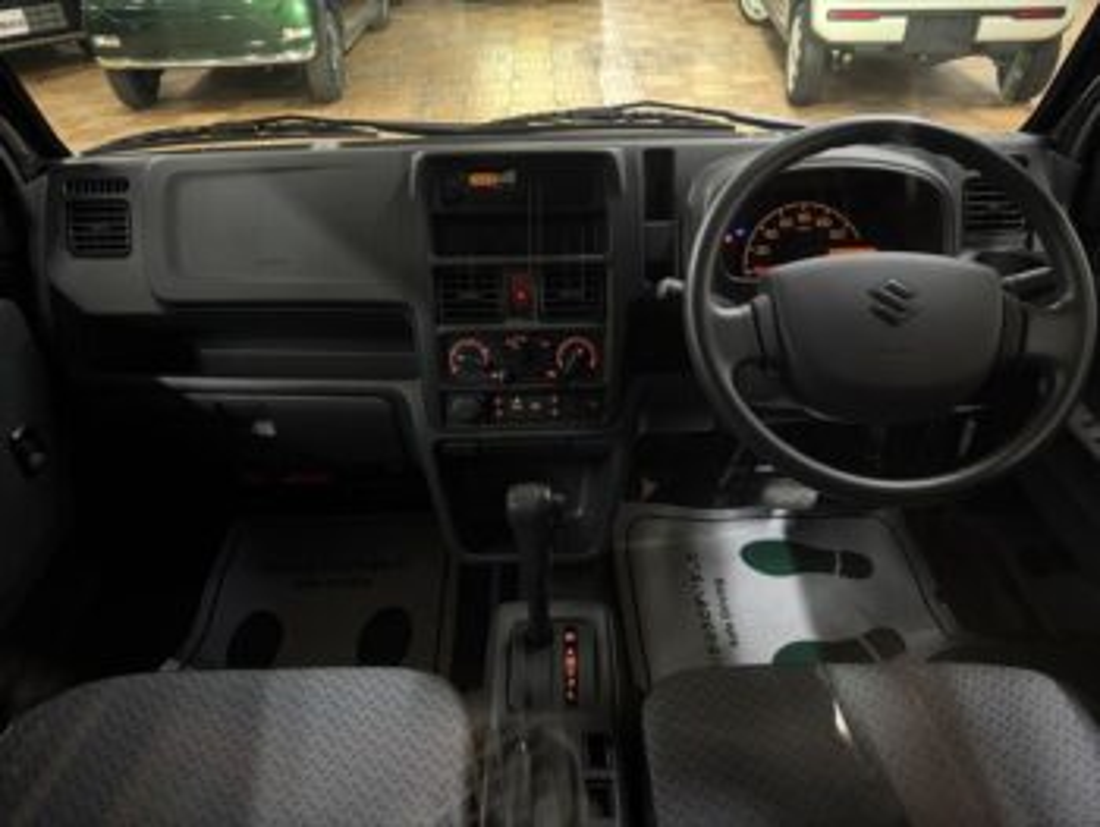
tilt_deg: -33.9
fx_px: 827
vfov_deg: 53.1
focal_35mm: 26
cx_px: 550
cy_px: 414
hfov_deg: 67.3
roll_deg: +2.6
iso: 1000
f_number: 1.6
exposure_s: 1/17
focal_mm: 5.96
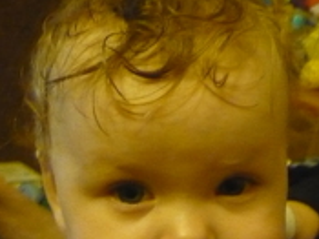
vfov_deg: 17.3
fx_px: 783
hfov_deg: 22.7
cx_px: 261
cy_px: 124
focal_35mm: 85
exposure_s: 1/15
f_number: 2.8
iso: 1250
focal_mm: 5.5
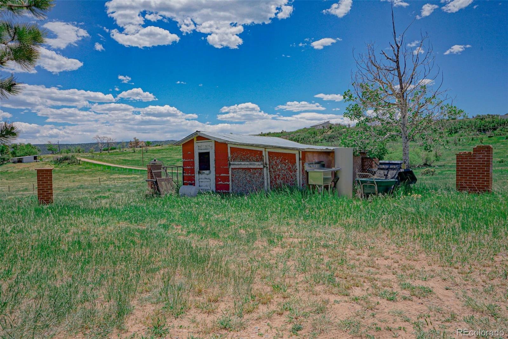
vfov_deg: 49.5
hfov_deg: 69.4
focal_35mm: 26
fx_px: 367
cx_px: 254
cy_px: 170
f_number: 11
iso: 400
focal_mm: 26
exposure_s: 1/750
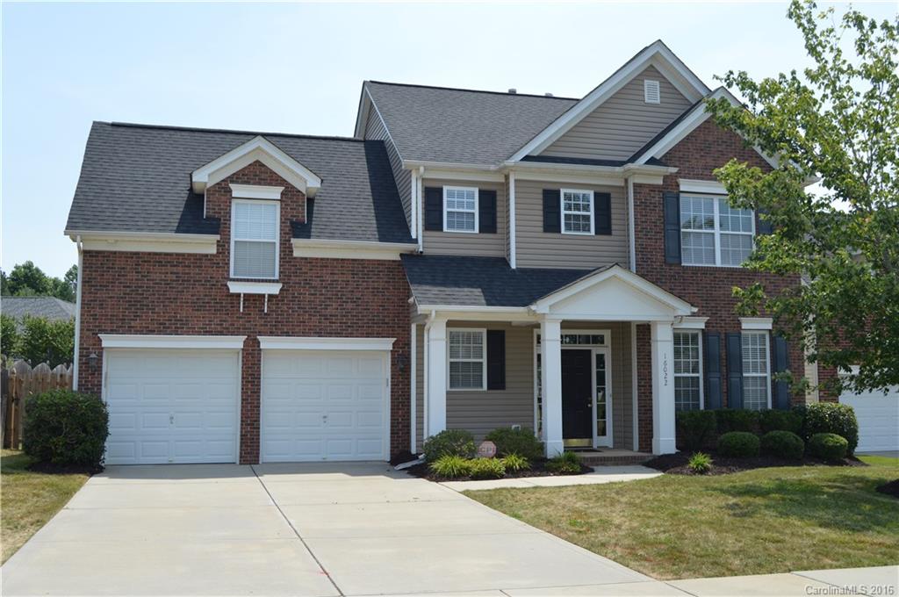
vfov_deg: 36.8
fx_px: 898
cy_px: 298
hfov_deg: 53.2
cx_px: 450
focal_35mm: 36
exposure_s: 1/250
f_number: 8
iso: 100
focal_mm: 24
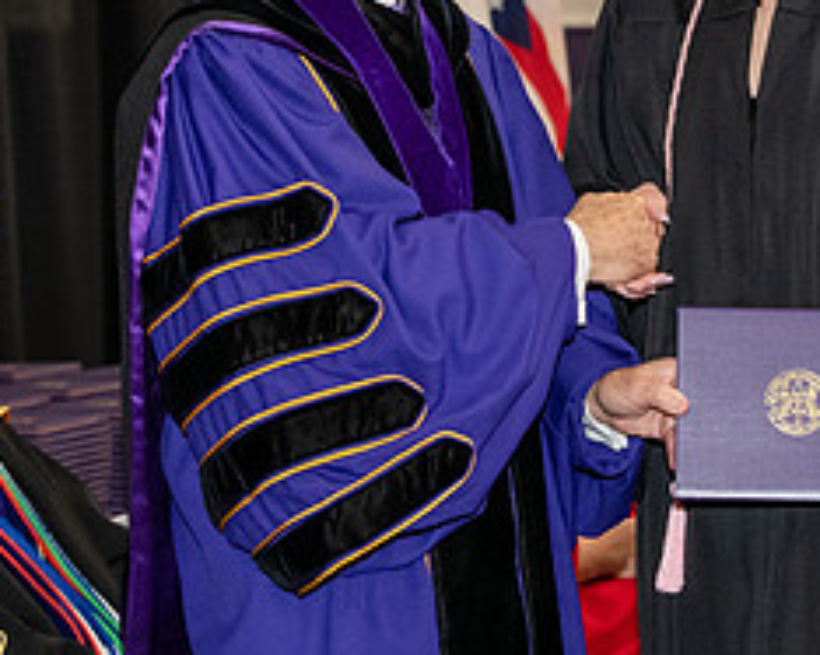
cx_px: 459
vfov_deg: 9.4
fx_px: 3954
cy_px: 26
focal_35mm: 163
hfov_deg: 11.8
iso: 2500
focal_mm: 70
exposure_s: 1/200
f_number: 5
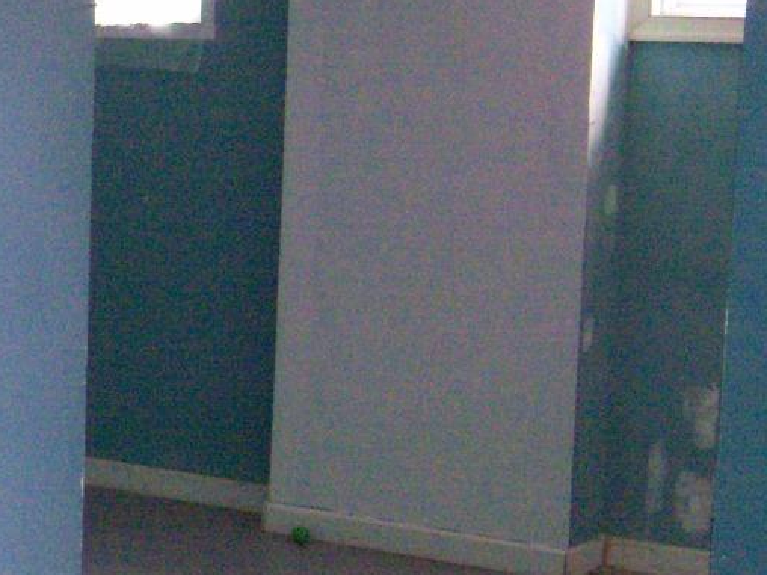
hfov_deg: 18.5
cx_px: -77
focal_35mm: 102
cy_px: 424
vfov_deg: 14.5
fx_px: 2260
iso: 800
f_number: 2.8
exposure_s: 1/60
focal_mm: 7.5
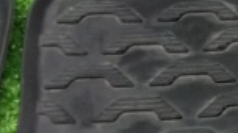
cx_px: 453
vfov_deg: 9.7
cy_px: 129
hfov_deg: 14.7
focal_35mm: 124
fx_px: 781
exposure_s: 1/20
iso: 1307
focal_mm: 3.79
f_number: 2.2
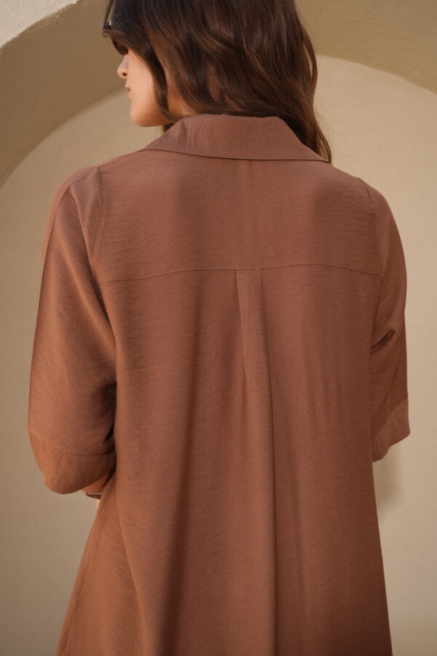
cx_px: 218
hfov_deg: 27.0
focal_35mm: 50
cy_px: 328
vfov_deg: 39.6
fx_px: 910
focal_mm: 50
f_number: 8
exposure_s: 1/125
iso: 160
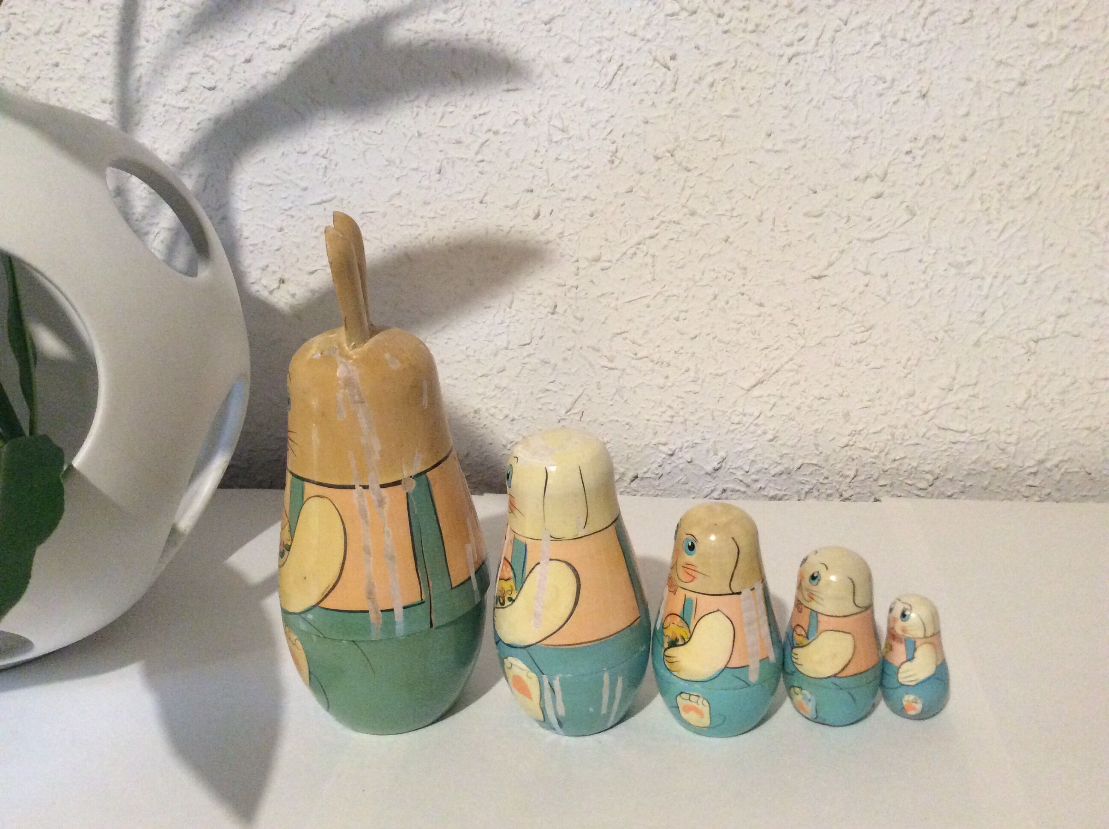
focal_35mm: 32
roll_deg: +3.4
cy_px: 414
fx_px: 1024
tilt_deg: -18.6
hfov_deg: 56.9
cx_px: 554
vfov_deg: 44.1
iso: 320
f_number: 2.4
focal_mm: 3.3
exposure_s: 1/25
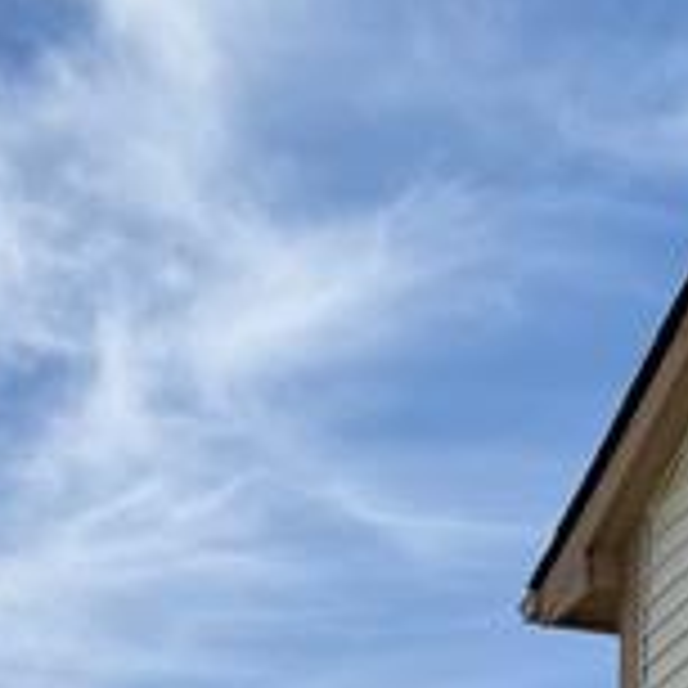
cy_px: 1569
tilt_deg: +6.5
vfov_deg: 10.7
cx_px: 18
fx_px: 3193
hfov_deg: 12.2
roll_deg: -1.8
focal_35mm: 142
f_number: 1.78
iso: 80
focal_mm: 6.76
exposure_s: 1/6173
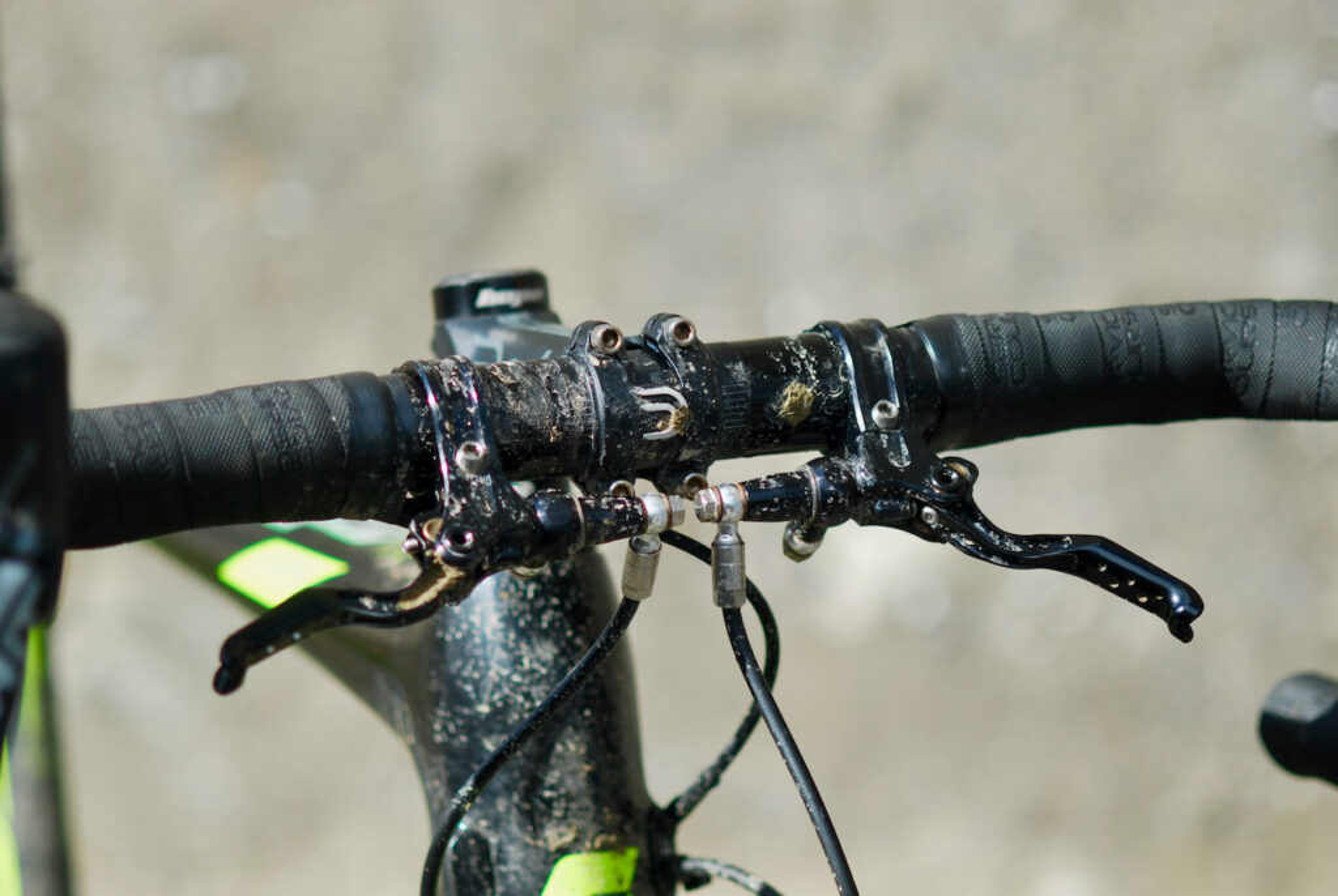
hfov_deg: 13.0
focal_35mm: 158
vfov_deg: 8.7
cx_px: 669
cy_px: 448
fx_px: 5862
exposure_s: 1/800
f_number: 3
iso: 100
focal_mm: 105
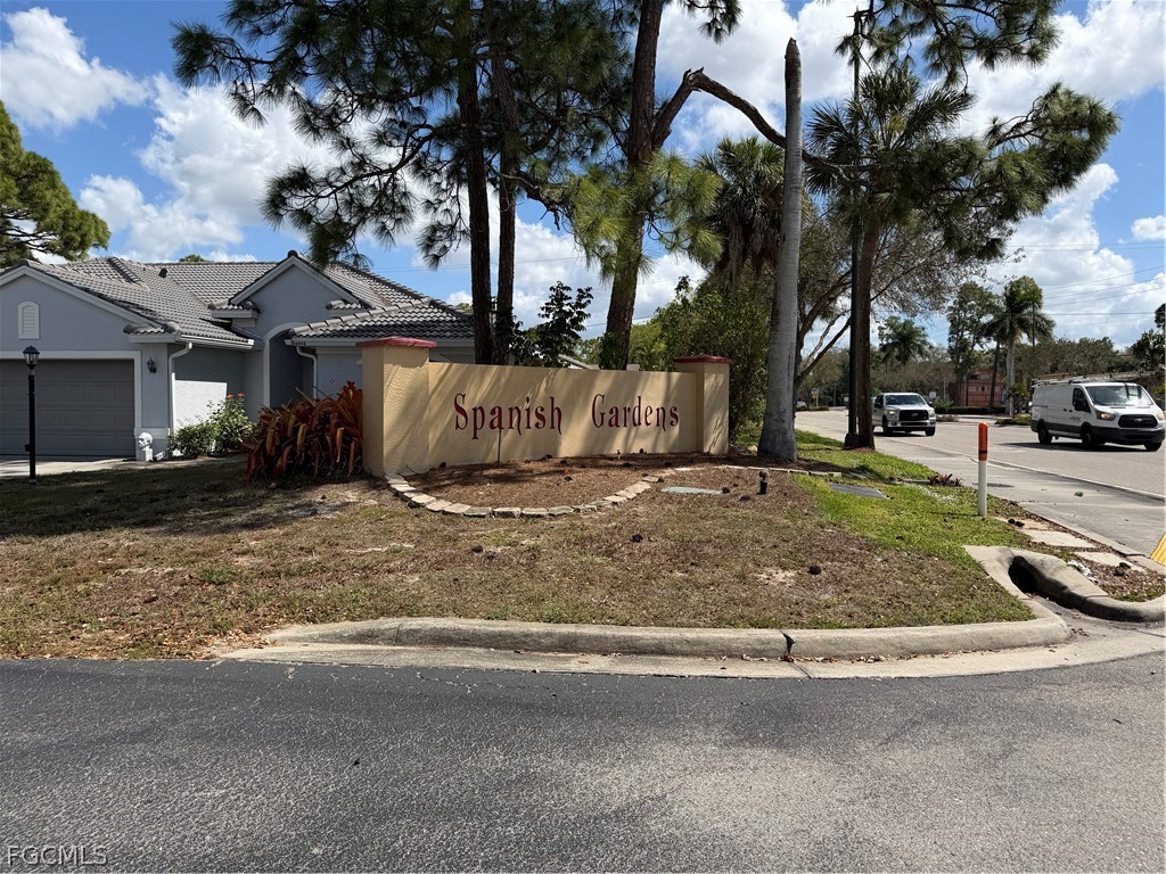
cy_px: 437
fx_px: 808
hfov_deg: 71.6
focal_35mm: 24
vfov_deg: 56.8
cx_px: 583
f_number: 1.78
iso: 80
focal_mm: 6.76
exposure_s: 1/5319
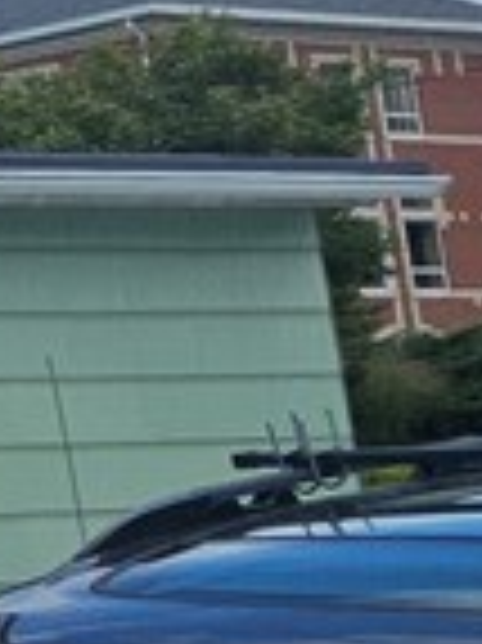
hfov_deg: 9.7
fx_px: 1729
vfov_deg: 20.5
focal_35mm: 93
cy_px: 14
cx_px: -1149
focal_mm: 2.2
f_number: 2.2
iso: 50
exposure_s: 1/3143
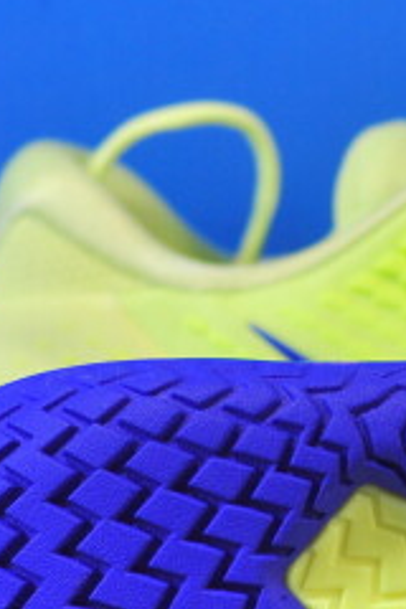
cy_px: 308
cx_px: 655
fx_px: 4229
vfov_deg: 8.2
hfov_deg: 5.4
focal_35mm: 250
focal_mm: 50
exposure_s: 1/320
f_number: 2.5
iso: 250
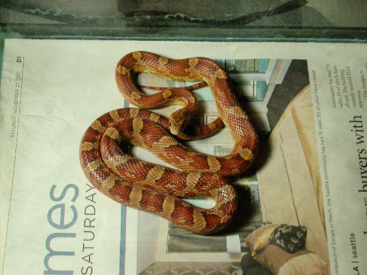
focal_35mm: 65
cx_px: 184
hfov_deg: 29.8
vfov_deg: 22.6
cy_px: 138
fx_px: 689
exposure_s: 1/30
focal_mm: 10.7
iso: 141
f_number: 3.8
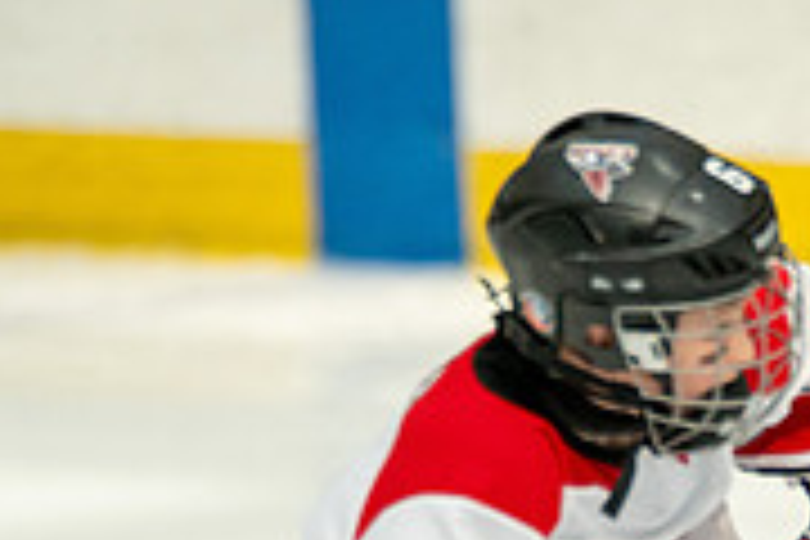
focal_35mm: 1064
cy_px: 740
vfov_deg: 1.3
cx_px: 788
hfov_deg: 1.9
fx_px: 23938
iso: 1600
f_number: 3.2
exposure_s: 1/2500
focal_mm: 300
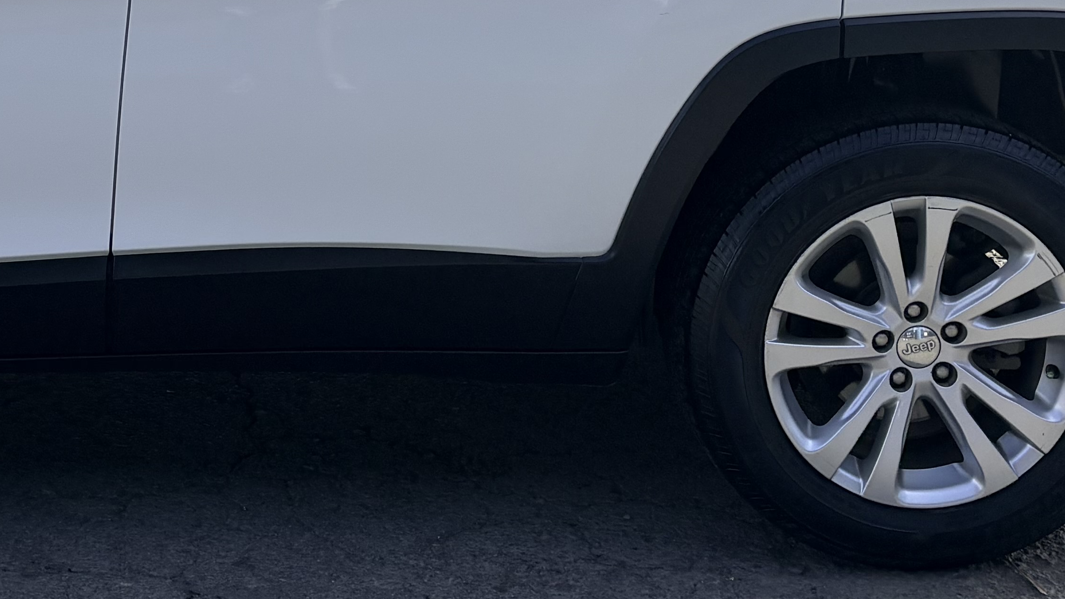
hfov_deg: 28.7
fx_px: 2033
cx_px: 204
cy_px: -178
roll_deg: +1.3
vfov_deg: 15.9
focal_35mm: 72
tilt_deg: -7.7
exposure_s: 1/2538
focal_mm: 5.96
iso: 50
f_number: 1.6
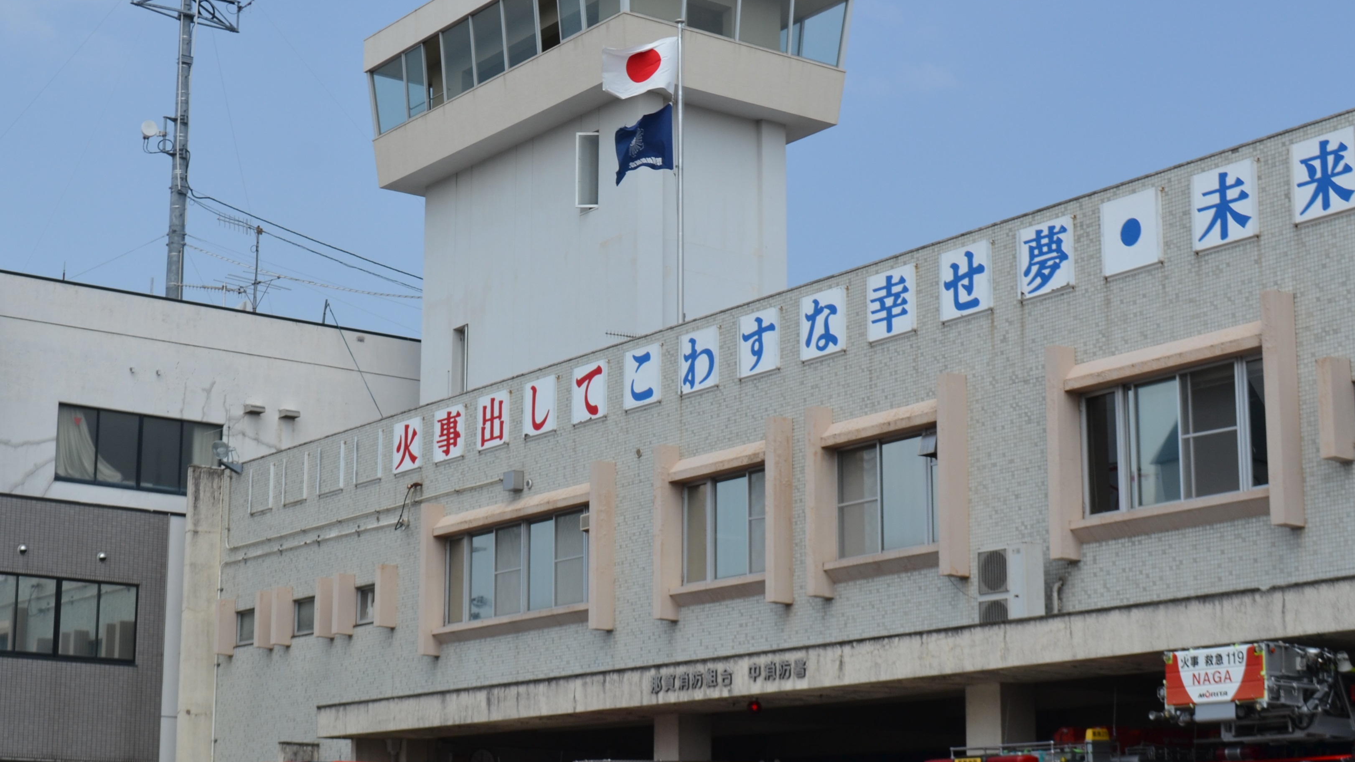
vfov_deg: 18.6
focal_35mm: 65
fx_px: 2326
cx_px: 602
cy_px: 469
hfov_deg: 32.4
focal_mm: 29
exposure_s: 1/250
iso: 100
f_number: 8
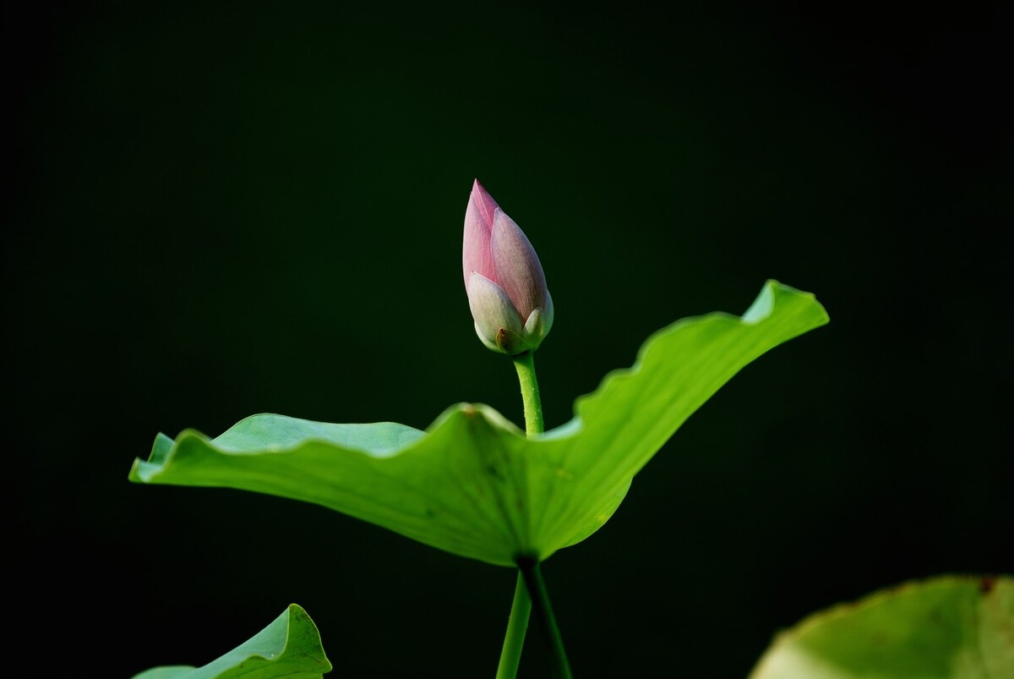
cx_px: 507
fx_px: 8459
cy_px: 340
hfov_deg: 6.9
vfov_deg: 4.6
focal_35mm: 300
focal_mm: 200
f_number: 2.8
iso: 100
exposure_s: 1/640
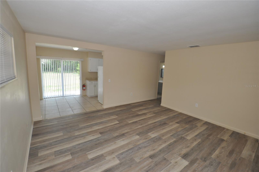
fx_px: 108
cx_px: 130
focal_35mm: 15
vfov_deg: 77.2
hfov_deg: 100.5
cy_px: 86
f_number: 5.6
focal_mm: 10
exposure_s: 1/125
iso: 320
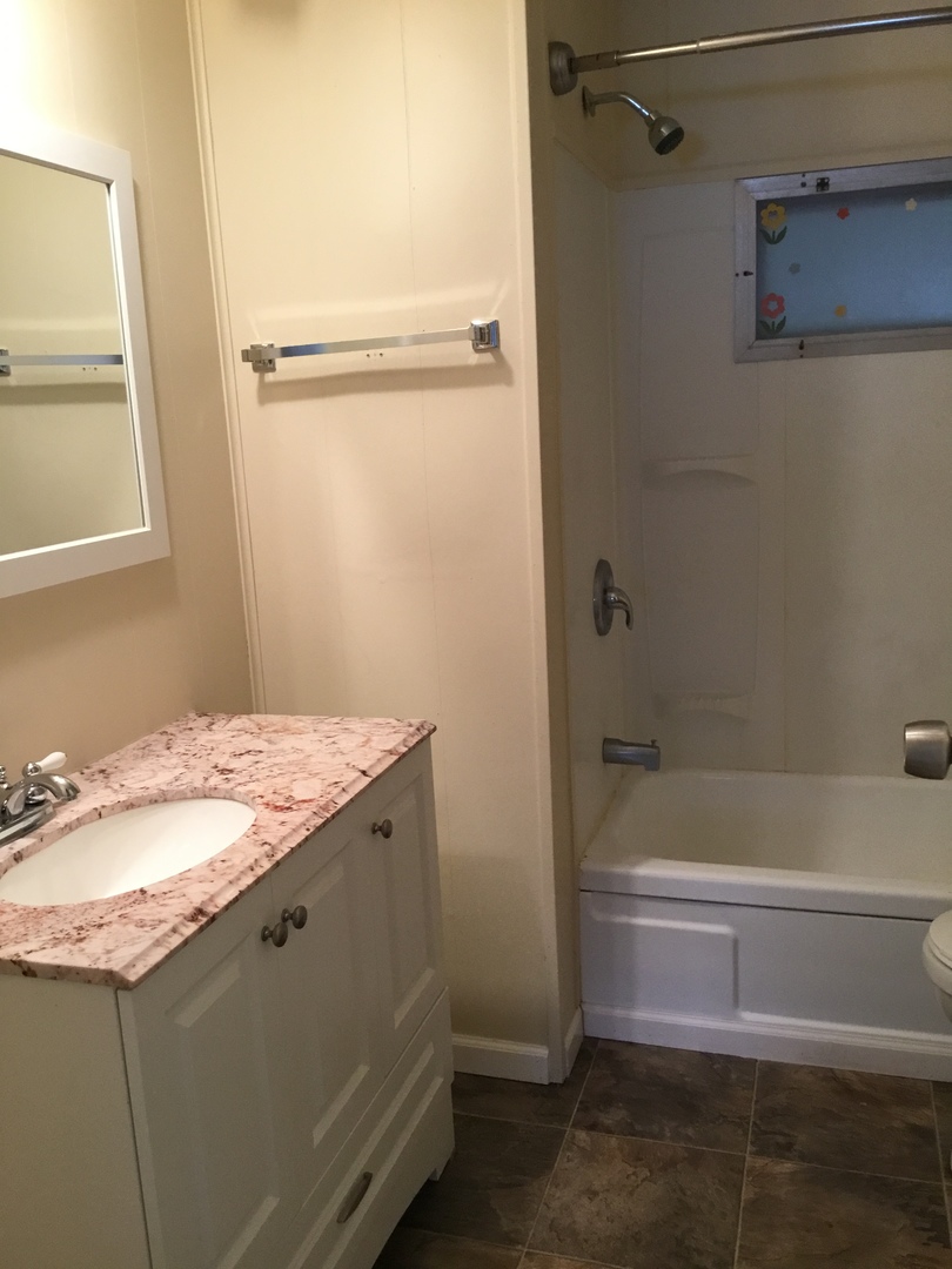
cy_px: 634
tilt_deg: -11.8
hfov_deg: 45.4
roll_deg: +3.7
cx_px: 476
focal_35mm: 31
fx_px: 1137
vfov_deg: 58.4
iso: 100
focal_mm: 3.3
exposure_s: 1/30
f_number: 2.4
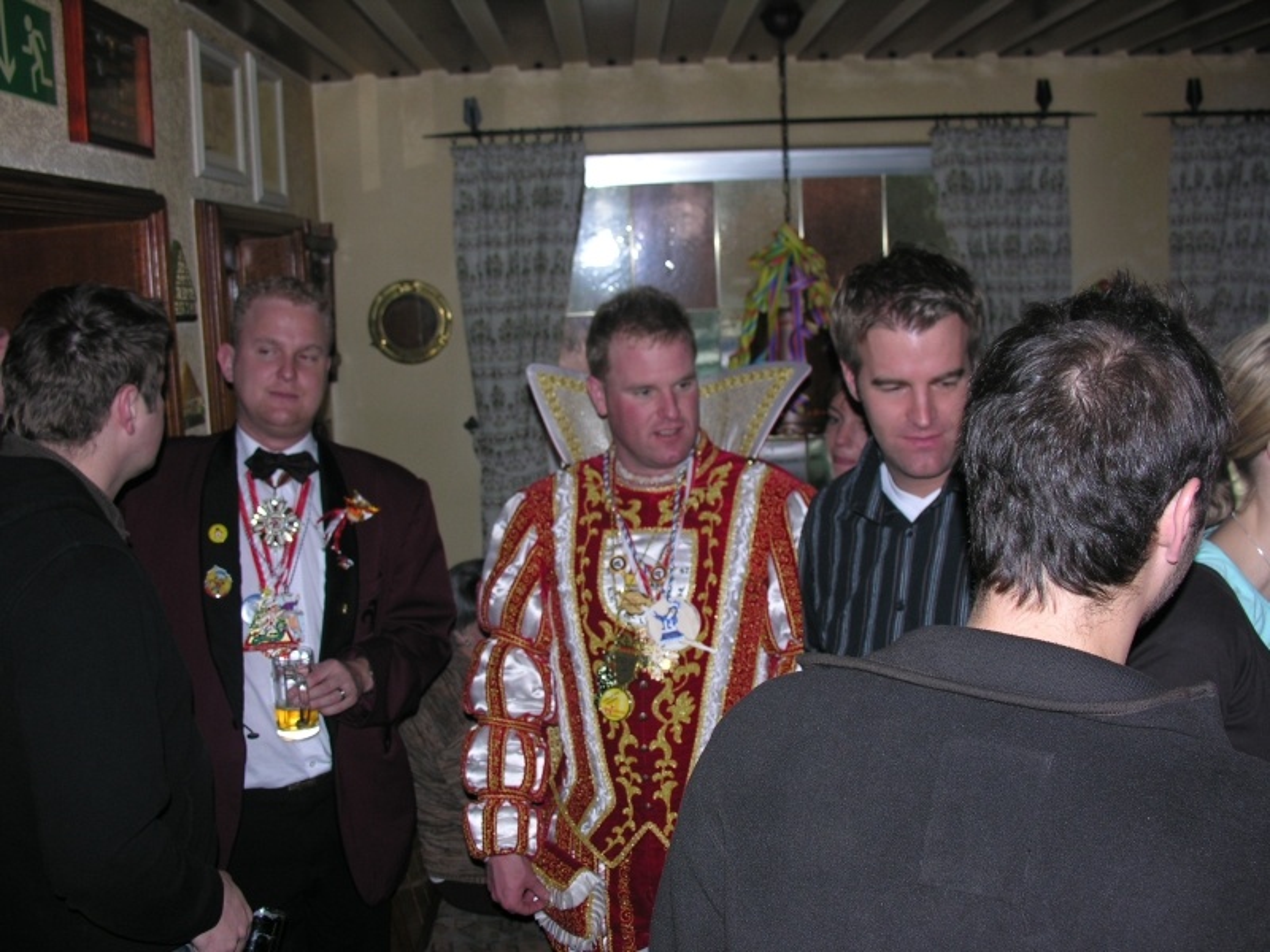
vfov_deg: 40.7
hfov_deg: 52.6
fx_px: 1284
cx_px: 635
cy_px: 476
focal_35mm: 35
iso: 50
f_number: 2.8
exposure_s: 1/60.1
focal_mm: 8.9
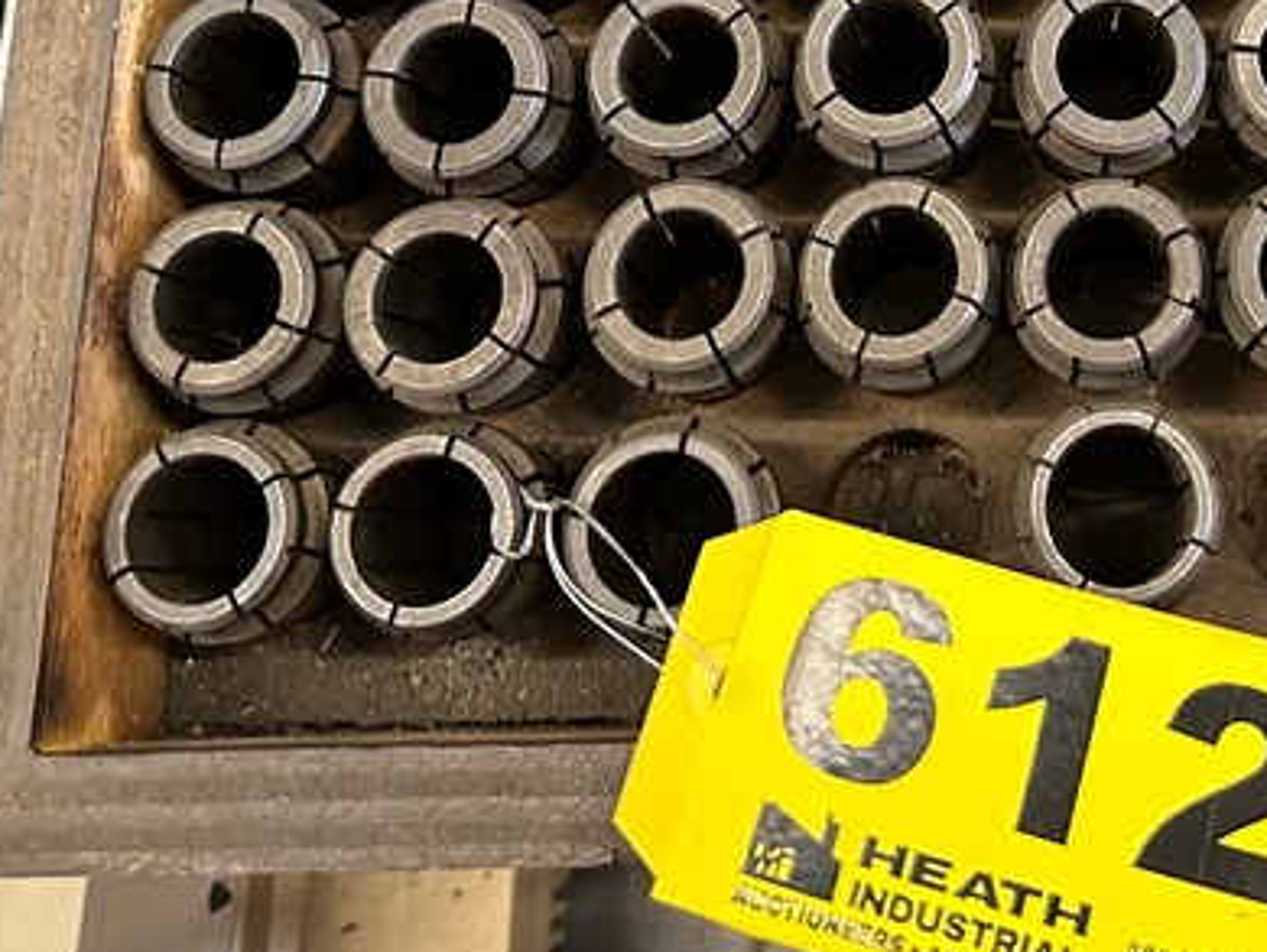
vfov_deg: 21.2
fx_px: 2307
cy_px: -273
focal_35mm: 63
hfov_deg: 29.5
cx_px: 1121
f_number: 1.78
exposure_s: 1/60
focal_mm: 6.86
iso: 640
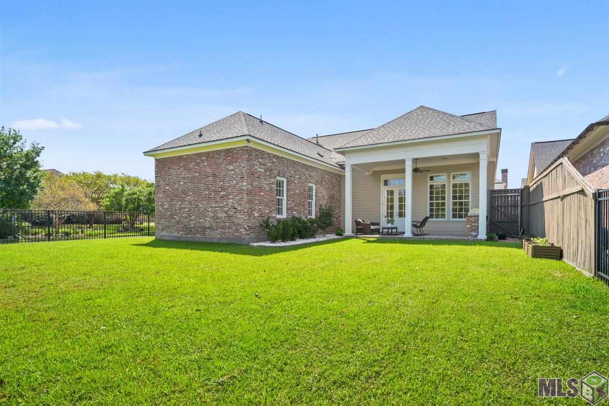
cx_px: 304
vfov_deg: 67.4
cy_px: 203
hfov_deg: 90.0
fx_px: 304
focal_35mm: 18
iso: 800
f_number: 11
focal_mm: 18
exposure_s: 1/250
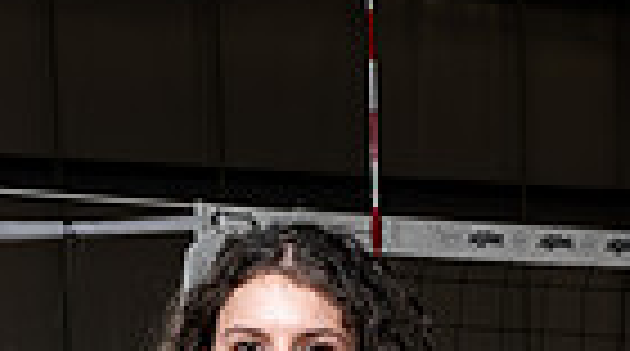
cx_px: 302
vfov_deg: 8.4
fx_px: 2083
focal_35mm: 125
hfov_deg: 17.2
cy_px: 981
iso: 100
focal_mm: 37
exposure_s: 1/250
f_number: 8
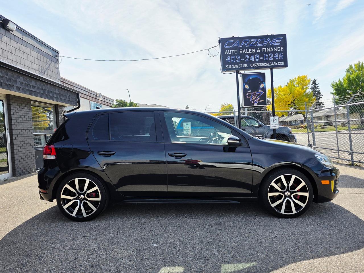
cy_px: 136
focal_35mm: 23
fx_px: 242
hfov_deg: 73.9
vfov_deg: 58.9
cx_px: 182
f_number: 1.7
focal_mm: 6.3
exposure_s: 1/10000
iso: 80
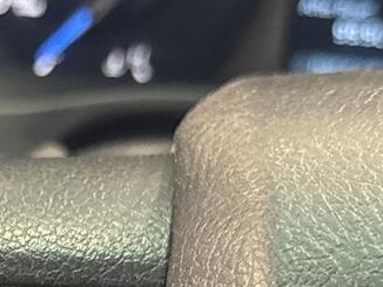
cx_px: -76
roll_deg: -4.0
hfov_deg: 17.7
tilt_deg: -33.7
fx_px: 1174
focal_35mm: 106
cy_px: 446
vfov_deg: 13.1
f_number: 1.78
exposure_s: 1/33
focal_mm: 6.76
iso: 800
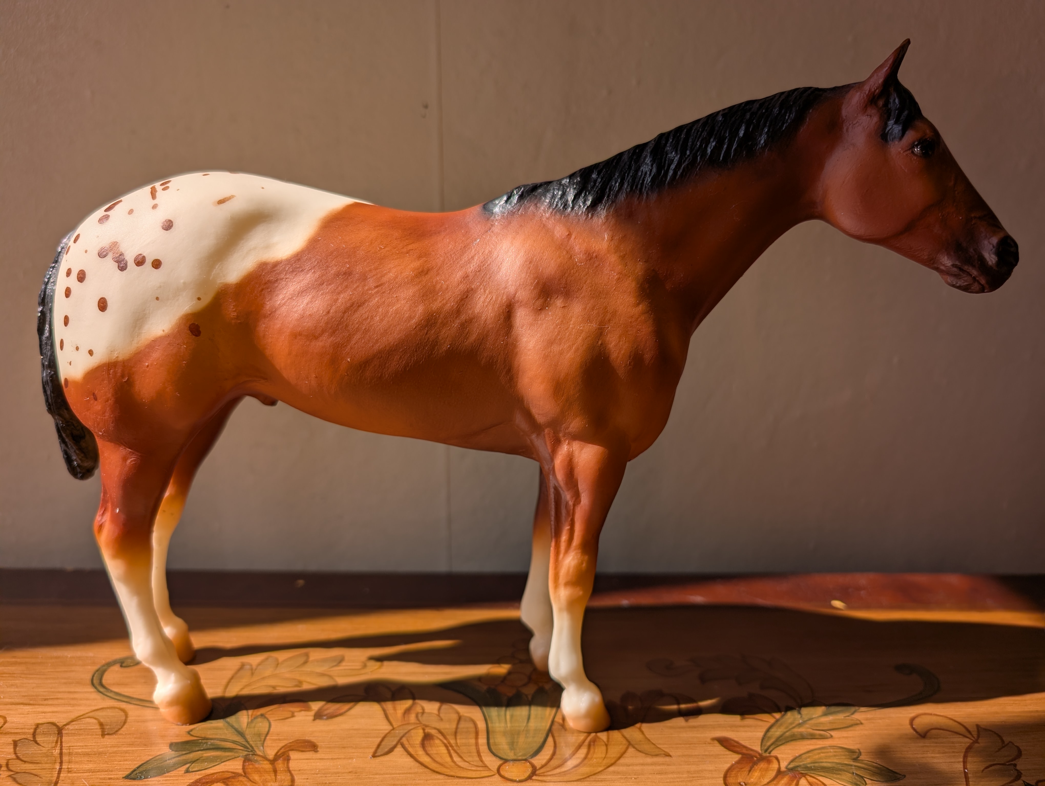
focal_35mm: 24
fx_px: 726
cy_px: 393
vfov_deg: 56.9
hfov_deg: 71.5
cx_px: 522
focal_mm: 6.9
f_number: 1.68
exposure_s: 1/999
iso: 29
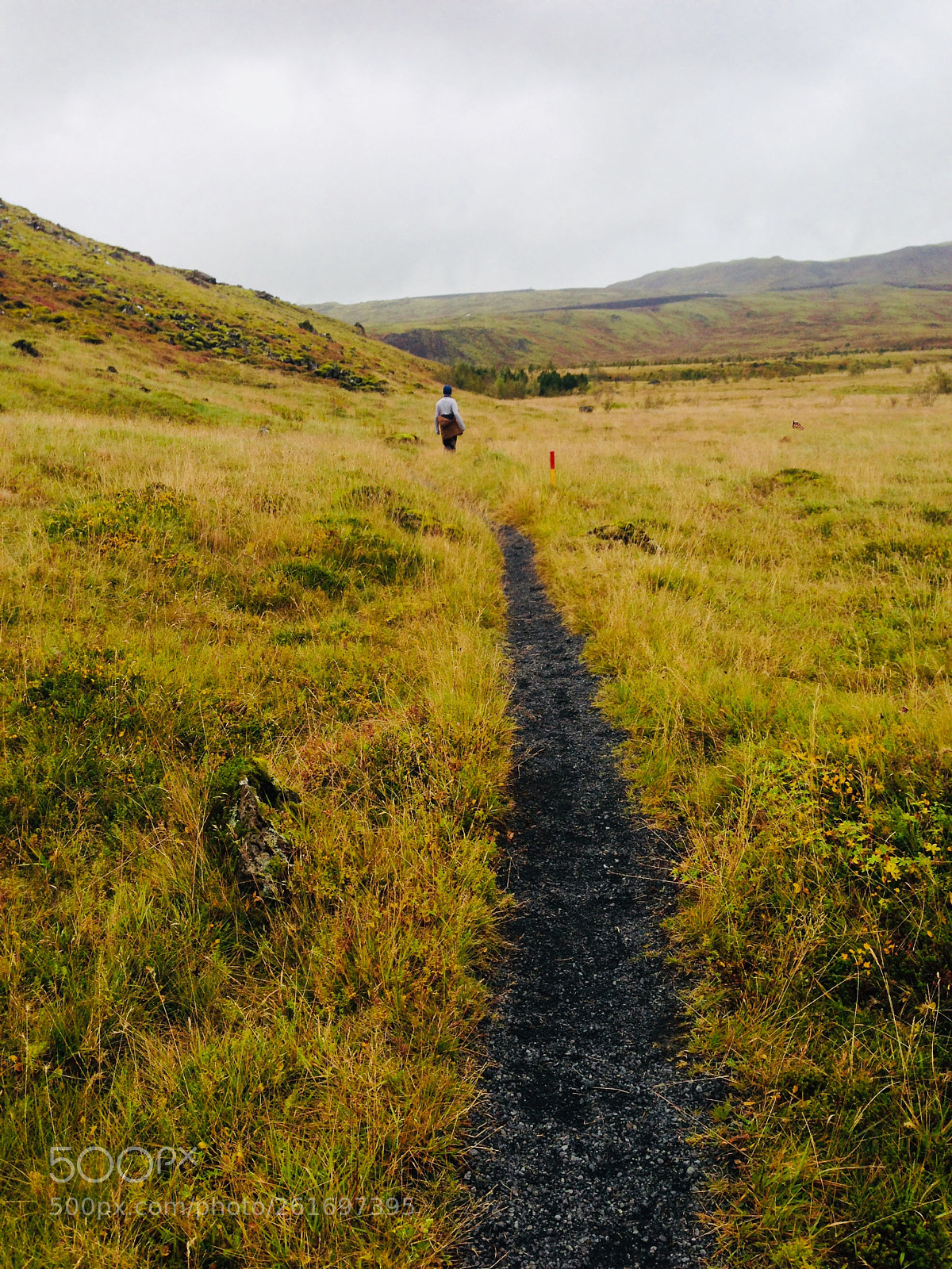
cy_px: 634
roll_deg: +1.9
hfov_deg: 42.9
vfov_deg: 55.4
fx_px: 1210
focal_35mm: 33
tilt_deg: -8.5
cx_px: 476
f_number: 2.4
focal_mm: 4.12
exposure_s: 1/521
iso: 50
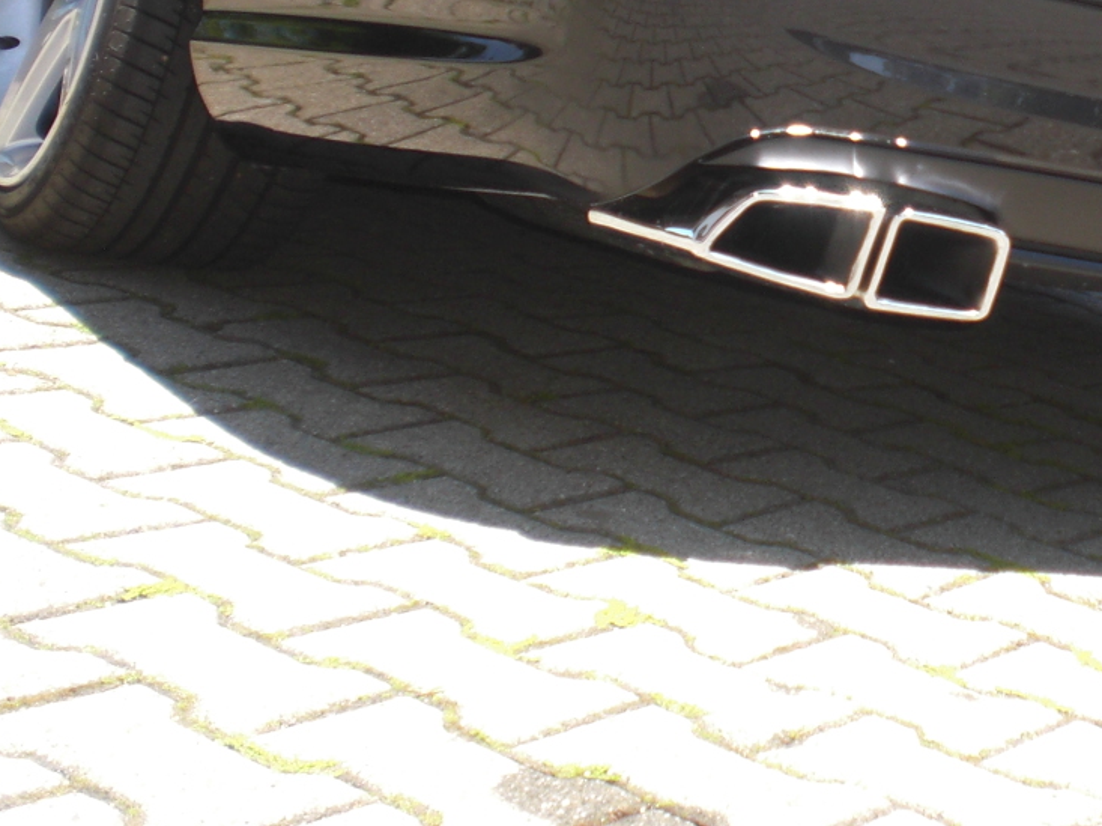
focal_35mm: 83
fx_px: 2641
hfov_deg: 22.9
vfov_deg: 17.5
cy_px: 60
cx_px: 1036
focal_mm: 6.3
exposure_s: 1/250
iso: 64
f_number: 3.1
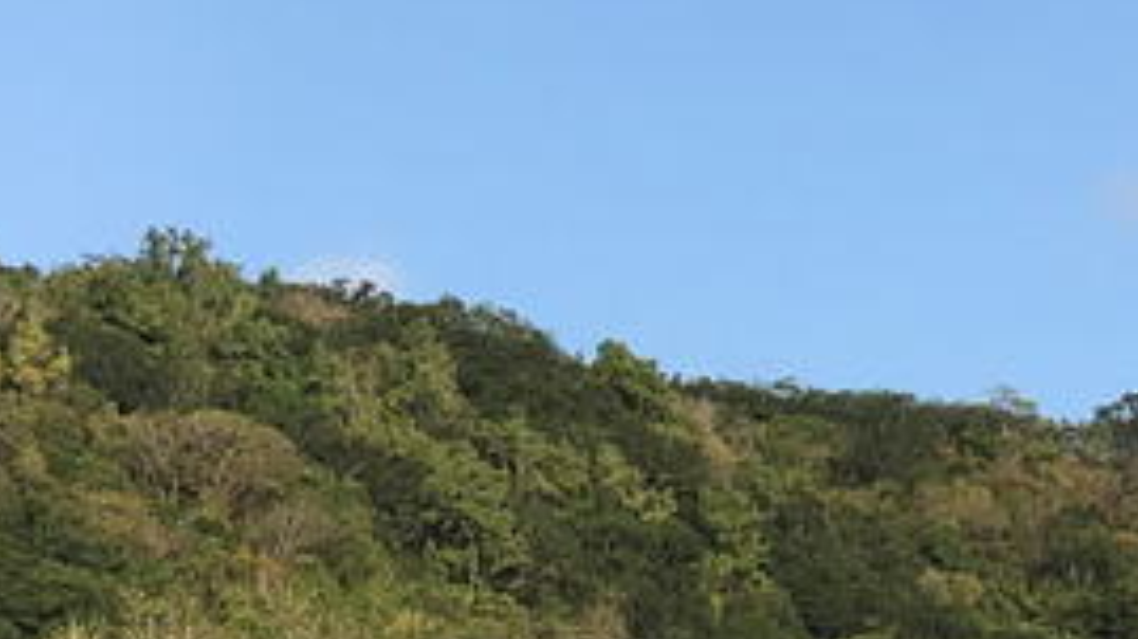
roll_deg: +0.0
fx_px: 7631
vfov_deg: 4.7
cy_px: 1583
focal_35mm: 253
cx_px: 812
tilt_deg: +1.1
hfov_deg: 8.5
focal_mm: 6
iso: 16
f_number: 2.4
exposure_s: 1/774
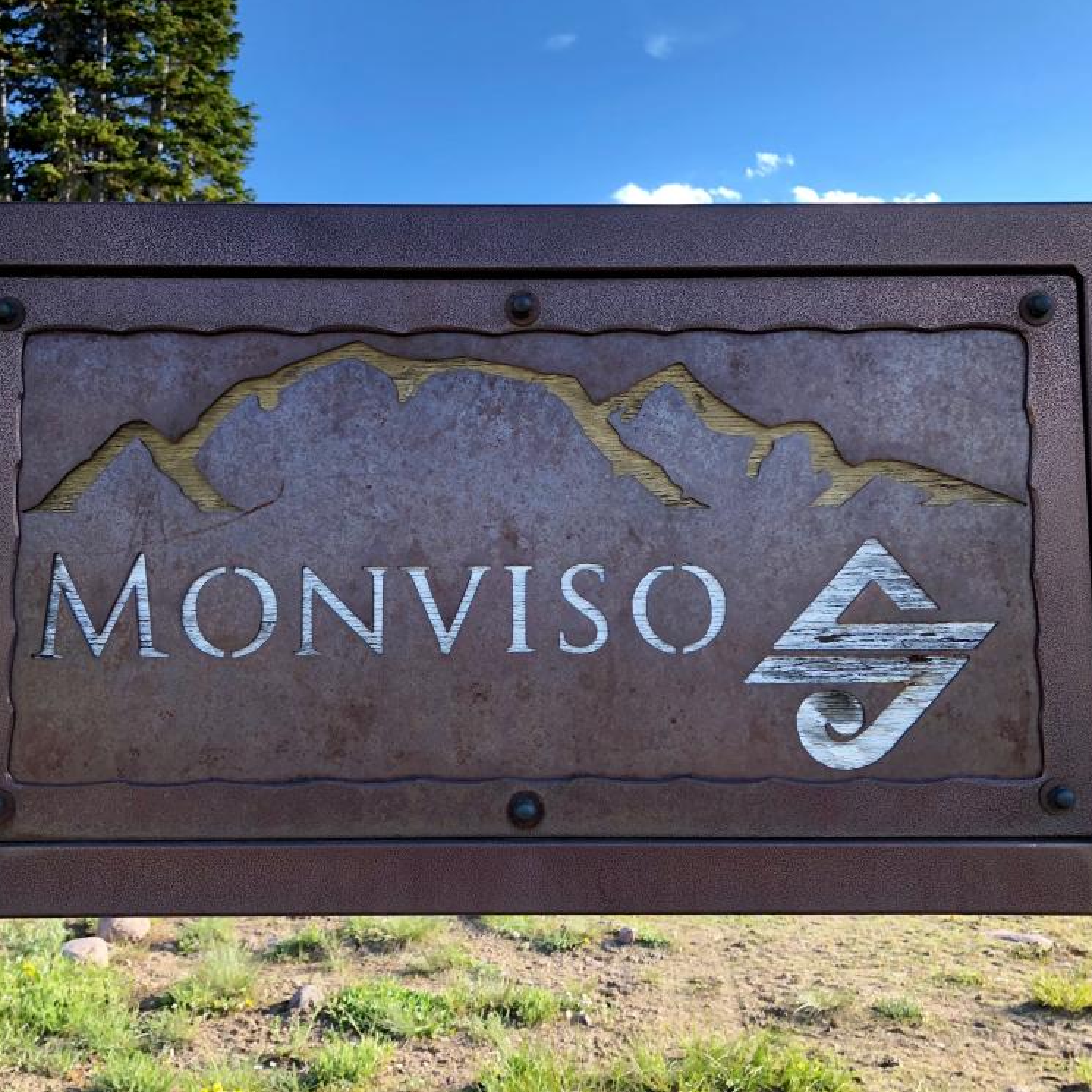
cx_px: 528
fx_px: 1213
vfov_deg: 48.4
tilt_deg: +6.7
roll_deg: -0.7
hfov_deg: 48.4
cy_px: 531
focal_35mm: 34
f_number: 1.8
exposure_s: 1/164
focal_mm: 3.99
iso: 20
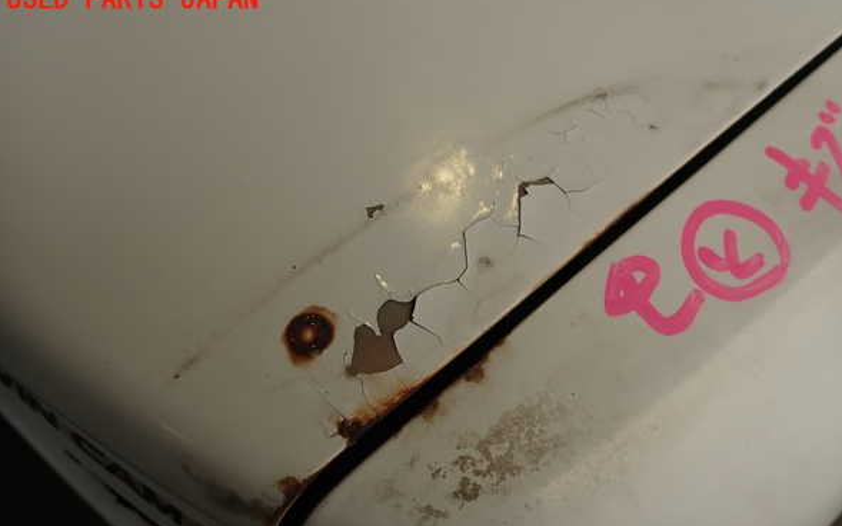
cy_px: 303
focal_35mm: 27
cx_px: 427
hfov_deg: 68.4
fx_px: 620
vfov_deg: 45.9
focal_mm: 4.5
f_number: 2.8
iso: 100
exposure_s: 1/320
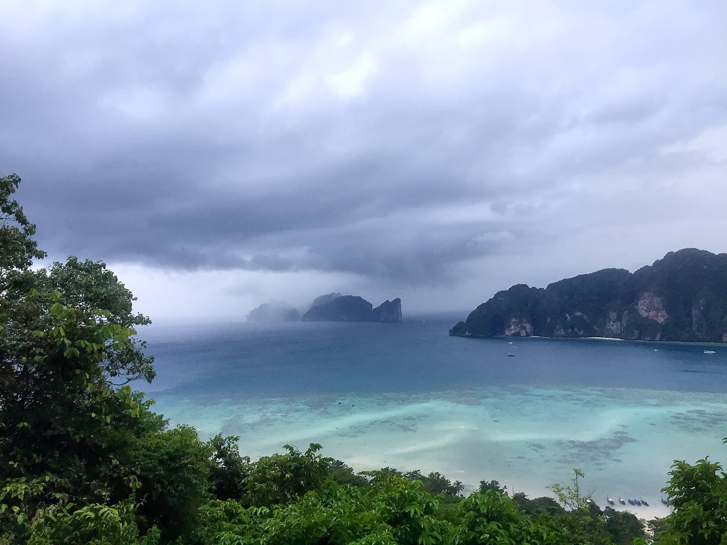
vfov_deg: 48.2
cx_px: 364
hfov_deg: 61.7
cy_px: 272
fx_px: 609
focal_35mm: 29
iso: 100
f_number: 2.2
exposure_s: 1/33
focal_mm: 4.15
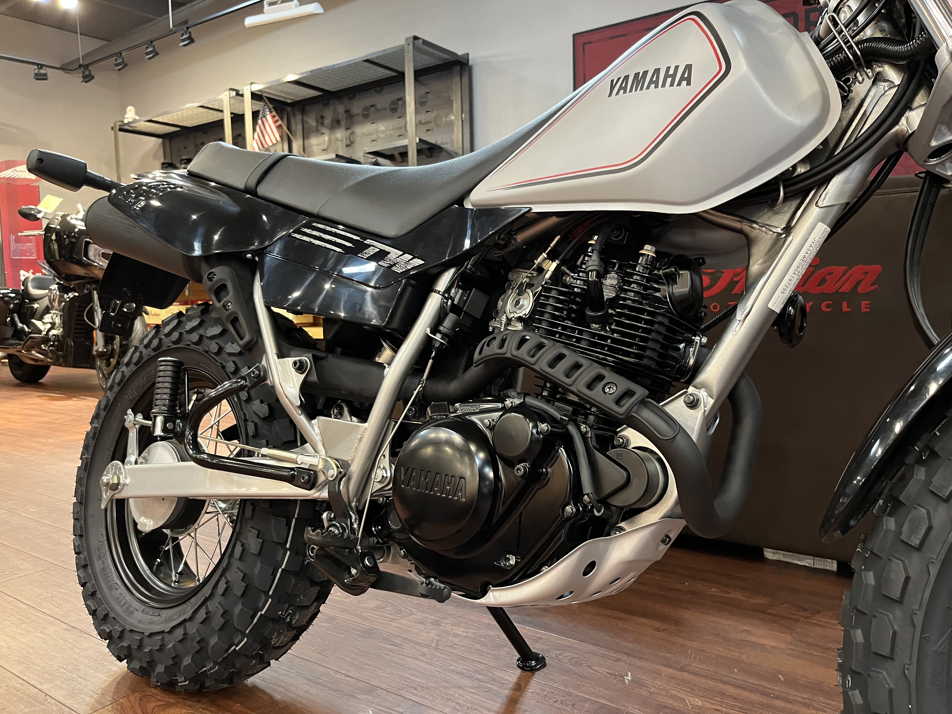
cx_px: 476
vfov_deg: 53.1
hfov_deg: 67.3
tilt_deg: -4.7
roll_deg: +0.2
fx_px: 715
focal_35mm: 26
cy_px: 357
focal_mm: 5.1
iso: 500
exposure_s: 1/40
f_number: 1.6
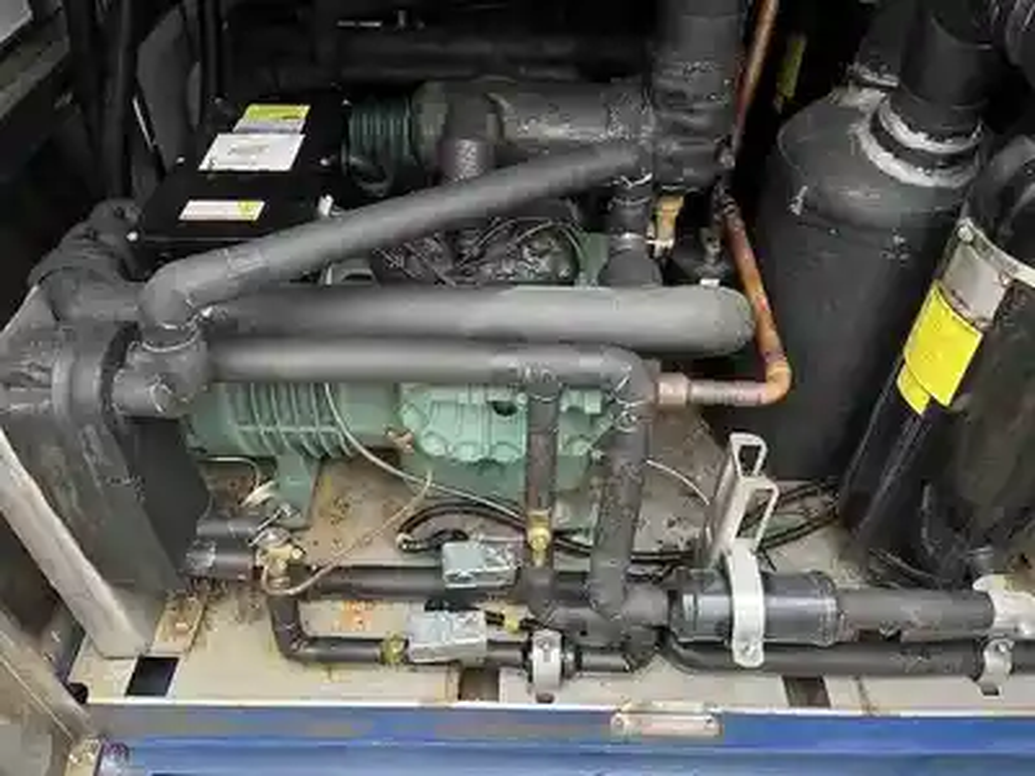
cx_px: 518
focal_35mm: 26
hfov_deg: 67.3
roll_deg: -1.7
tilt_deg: -44.2
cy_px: 388
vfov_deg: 53.1
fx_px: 777
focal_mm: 5.1
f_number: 1.6
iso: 640
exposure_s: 1/36
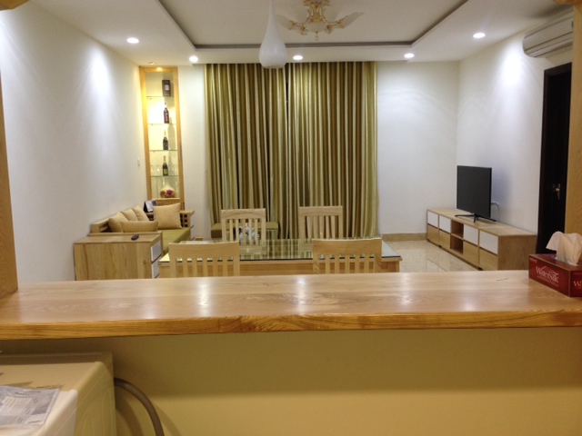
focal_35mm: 33
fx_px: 555
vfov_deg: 42.9
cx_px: 291
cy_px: 218
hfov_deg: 55.4
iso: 125
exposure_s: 1/20
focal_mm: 4.12
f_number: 2.4
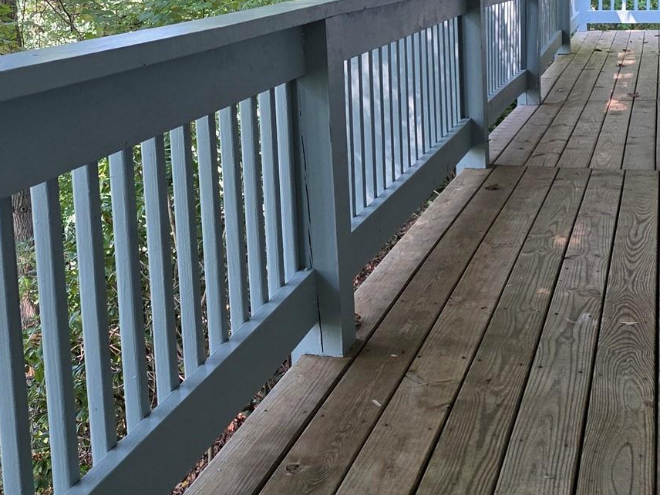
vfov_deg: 26.1
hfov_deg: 34.8
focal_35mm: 55
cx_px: 253
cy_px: 101
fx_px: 1049
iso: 160
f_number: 1.7
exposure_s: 1/180
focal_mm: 6.3
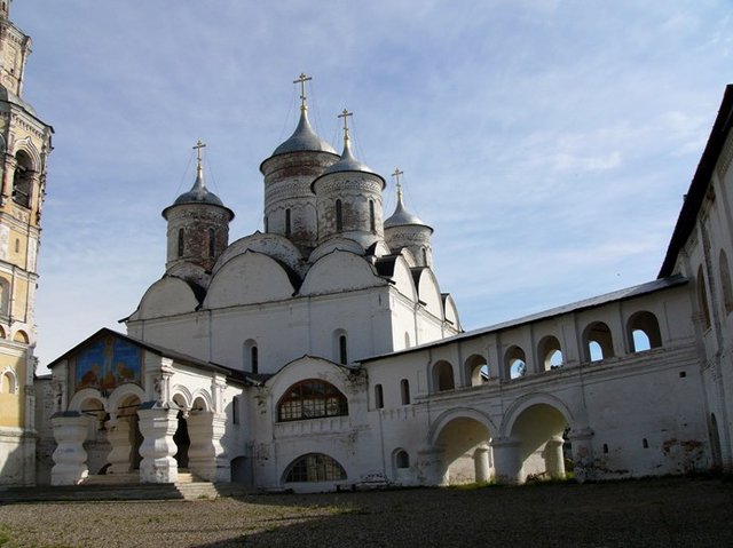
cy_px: 274
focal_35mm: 36
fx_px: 762
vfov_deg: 39.6
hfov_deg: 51.4
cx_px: 366
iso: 50
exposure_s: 1/500
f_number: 5.6
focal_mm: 6
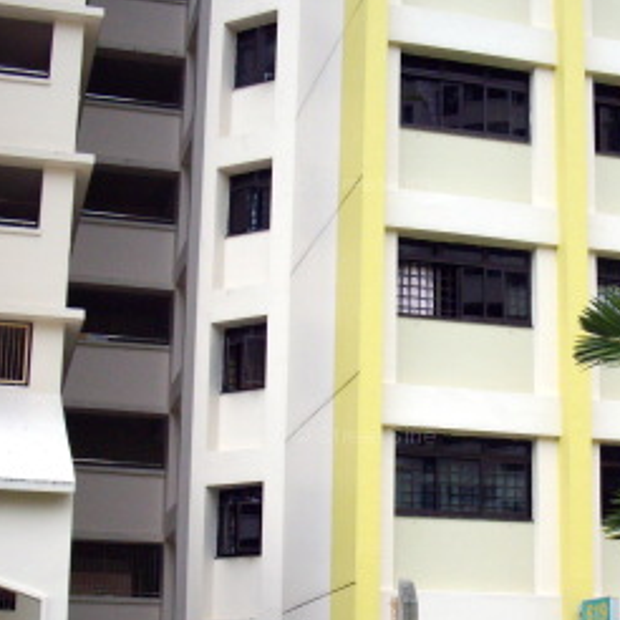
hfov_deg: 23.4
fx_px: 1479
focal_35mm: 73
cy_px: 439
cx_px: 479
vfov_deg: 23.5
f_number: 2.8
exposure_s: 1/125
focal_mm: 6.2
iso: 160
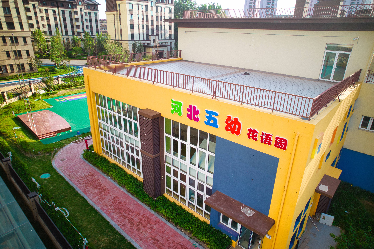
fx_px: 228
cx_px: 187
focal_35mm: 22
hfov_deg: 78.6
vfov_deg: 57.2
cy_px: 124
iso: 100
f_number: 2.8
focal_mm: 8.38
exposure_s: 1/20
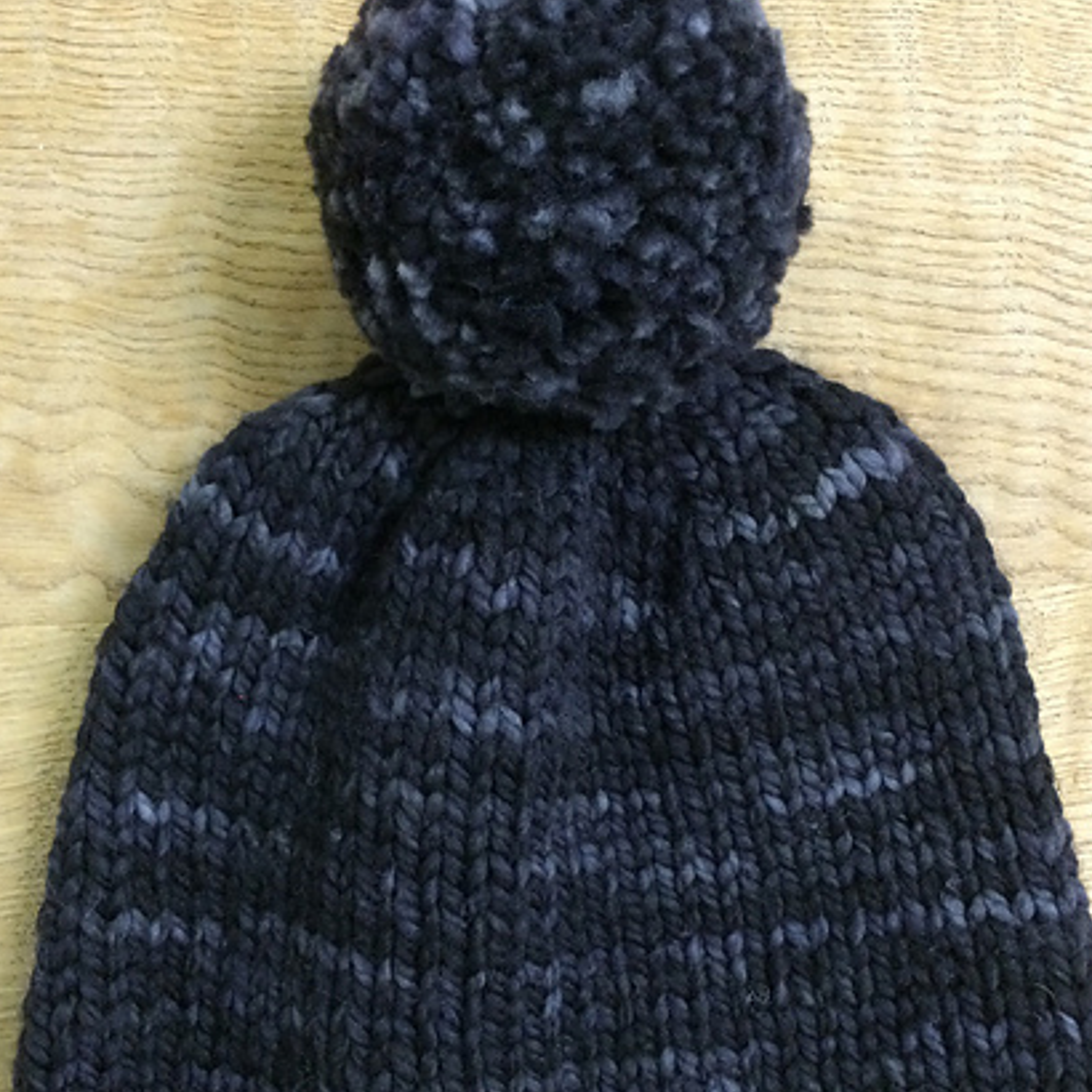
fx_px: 1428
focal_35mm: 40
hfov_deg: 41.9
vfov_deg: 41.5
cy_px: 687
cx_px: 557
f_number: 2.2
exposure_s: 1/30
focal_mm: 4.15
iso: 250
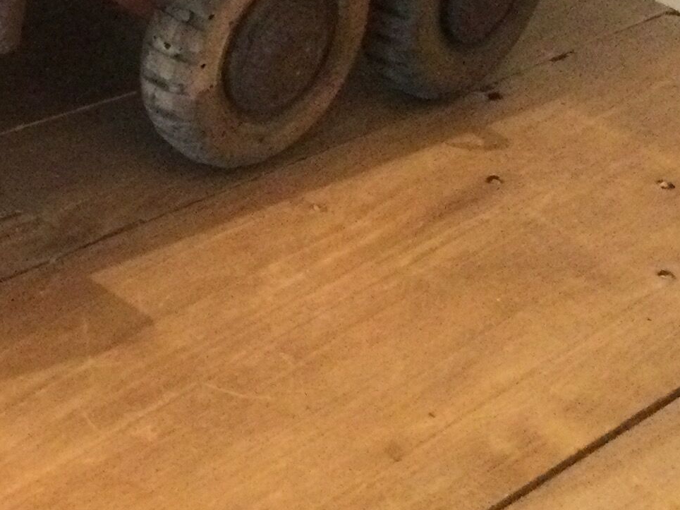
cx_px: -170
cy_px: -99
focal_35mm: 105
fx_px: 2063
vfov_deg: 13.7
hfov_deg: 17.7
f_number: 2.4
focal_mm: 3.3
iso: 320
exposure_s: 1/17
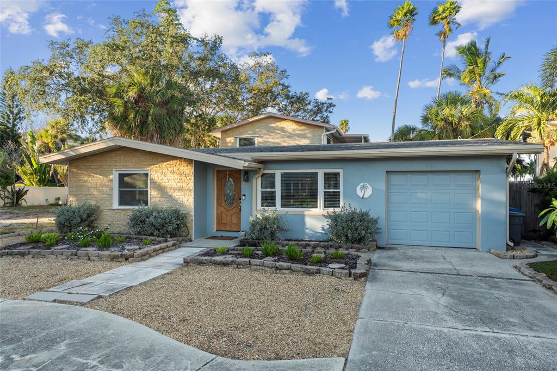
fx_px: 371
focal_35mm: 24
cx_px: 278
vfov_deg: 53.1
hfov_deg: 73.8
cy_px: 186
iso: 250
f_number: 9
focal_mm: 24
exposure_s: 1/30
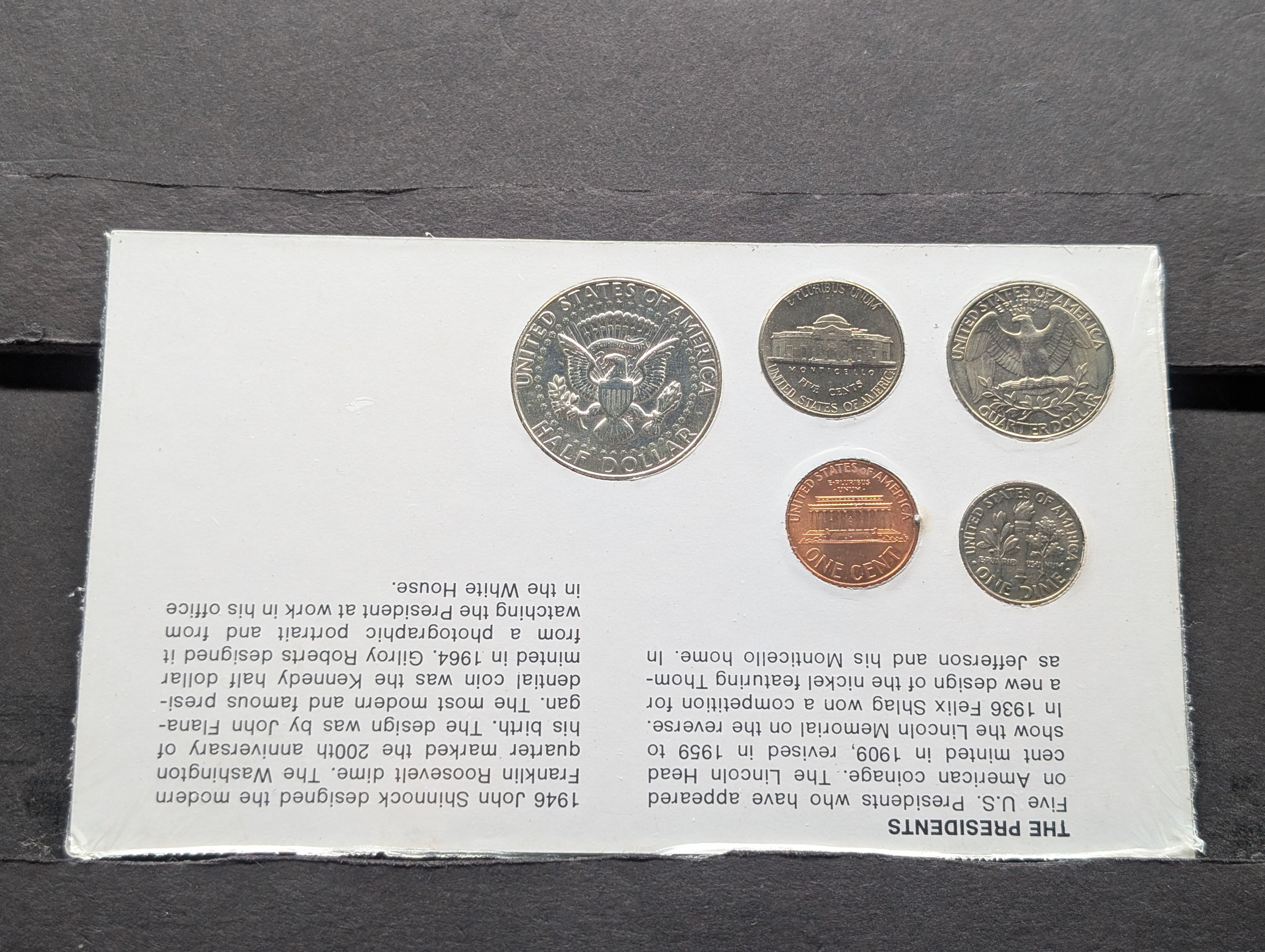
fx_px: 1793
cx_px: 632
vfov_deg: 29.7
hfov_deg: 38.9
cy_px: 476
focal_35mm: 49
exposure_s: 1/71.6
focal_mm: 6.9
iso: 90
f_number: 1.68
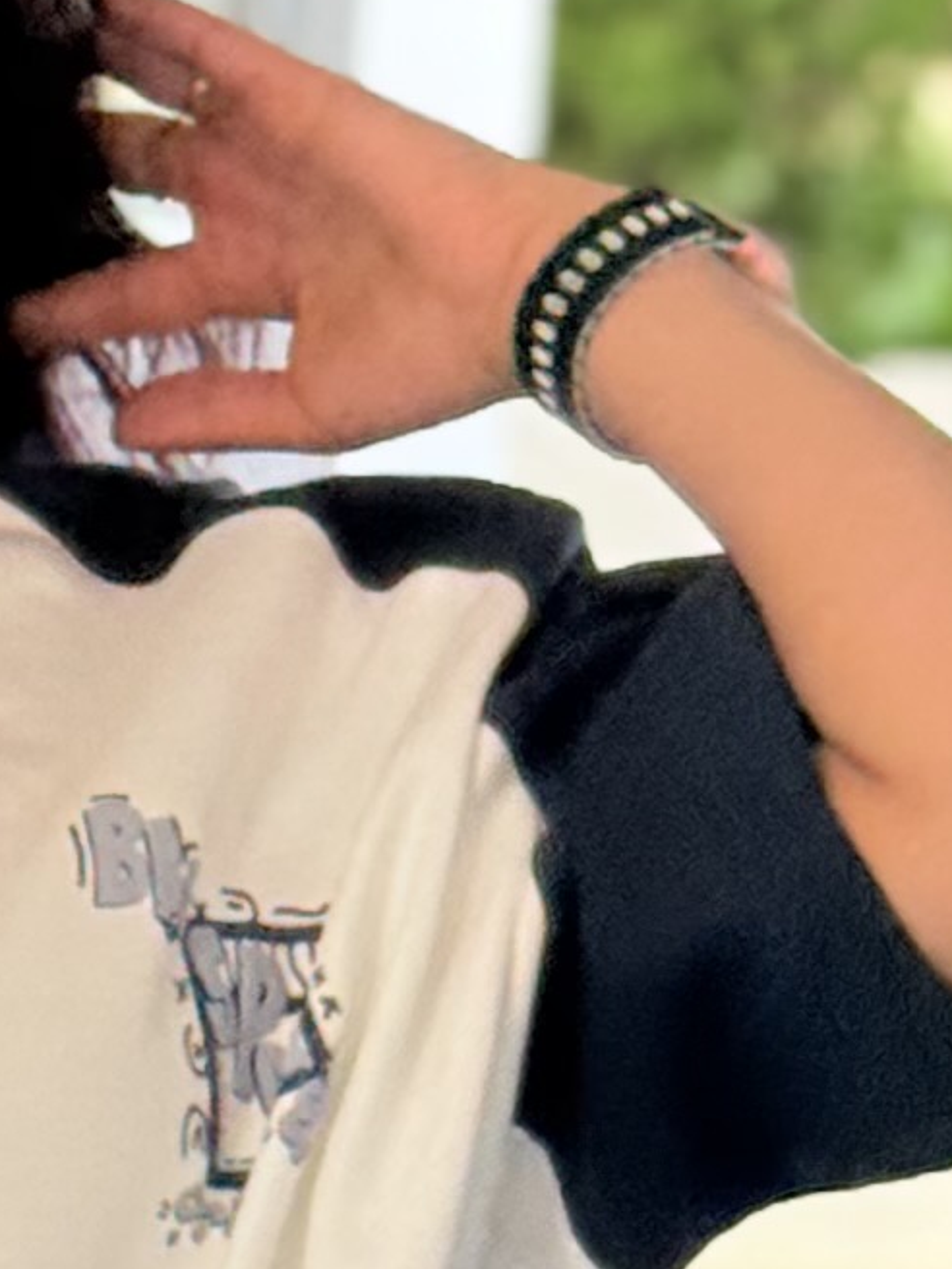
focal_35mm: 295
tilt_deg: +0.7
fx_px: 10817
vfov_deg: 6.7
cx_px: -491
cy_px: 251
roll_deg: -3.7
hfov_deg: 5.0
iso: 50
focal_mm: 6.76
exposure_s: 1/188
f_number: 1.78
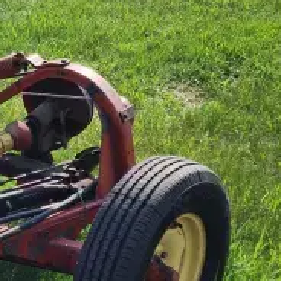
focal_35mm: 106
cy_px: 52
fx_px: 974
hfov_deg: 15.8
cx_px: -49
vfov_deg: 16.3
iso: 12
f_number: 1.8
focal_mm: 6.4
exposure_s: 1/845
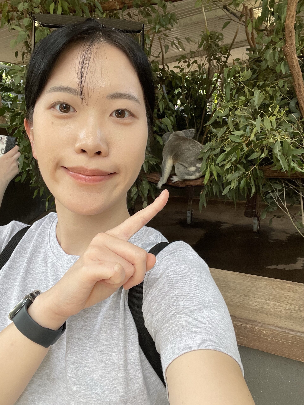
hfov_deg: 46.8
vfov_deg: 60.0
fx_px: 351
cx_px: 152
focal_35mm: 30
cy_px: 202
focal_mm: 2.71
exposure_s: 1/121
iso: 80
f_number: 2.2
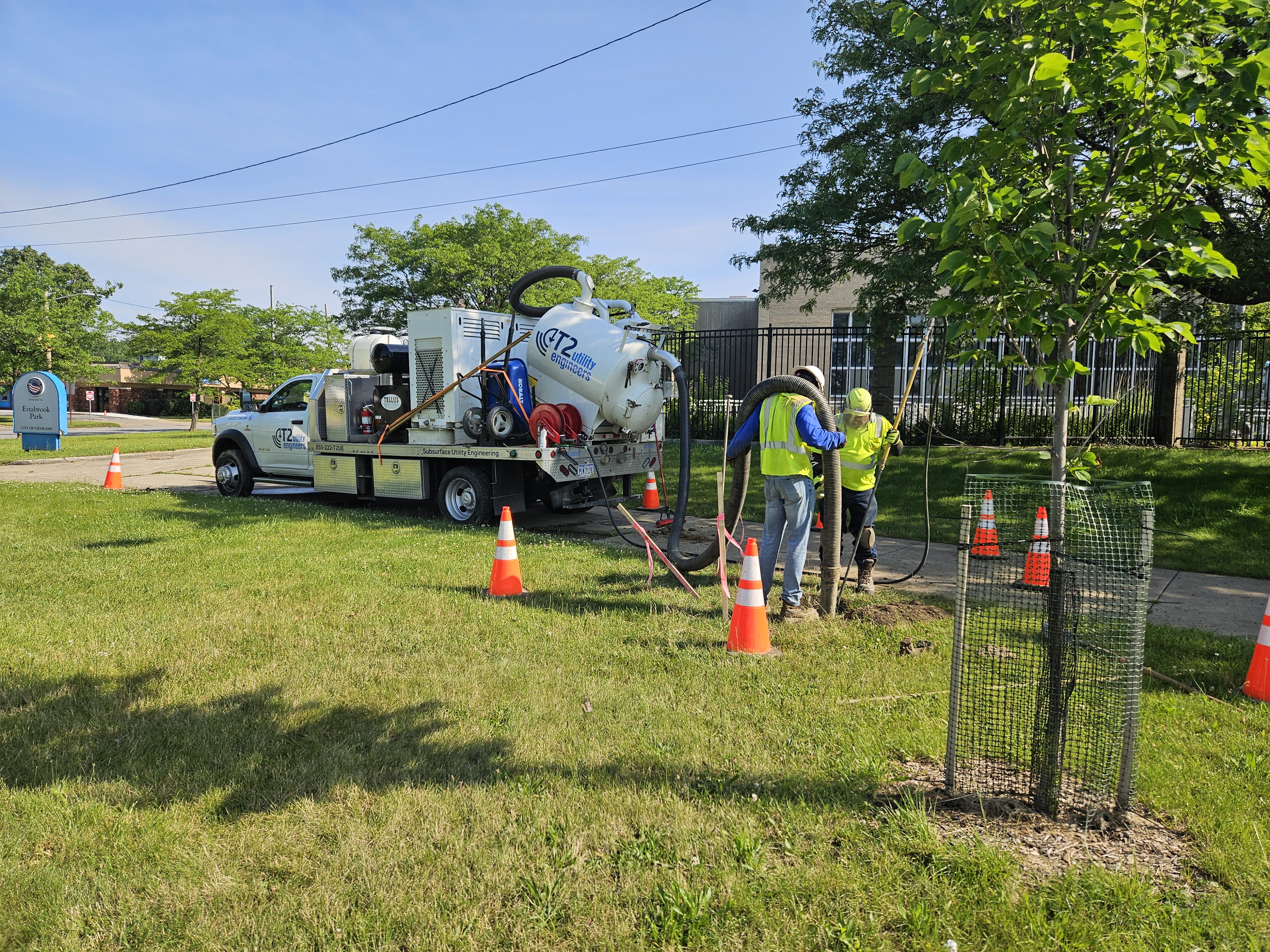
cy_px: 476
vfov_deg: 58.9
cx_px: 635
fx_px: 844
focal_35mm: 23
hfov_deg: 73.9
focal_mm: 5.4
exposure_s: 1/1614
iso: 32
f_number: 1.8
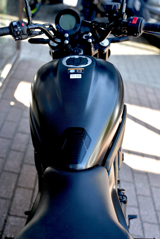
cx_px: 80
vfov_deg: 39.6
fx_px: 333
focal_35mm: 50
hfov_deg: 27.0
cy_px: 124
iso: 100
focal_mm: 48
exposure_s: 1/60
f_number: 2.8
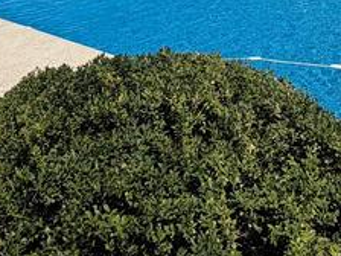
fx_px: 630
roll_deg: +0.5
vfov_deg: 20.9
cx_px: 294
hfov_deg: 29.3
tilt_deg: -7.6
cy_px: -76
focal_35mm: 64
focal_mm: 2.22
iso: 20
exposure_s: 1/1285
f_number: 2.2
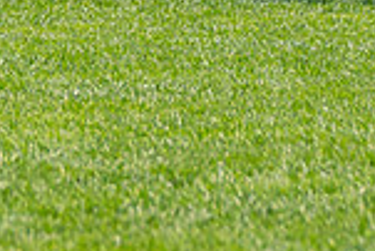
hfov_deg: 2.3
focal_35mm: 899
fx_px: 9373
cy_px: -233
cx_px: -391
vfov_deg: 1.5
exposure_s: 1/3200
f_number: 3.2
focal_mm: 130
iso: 400
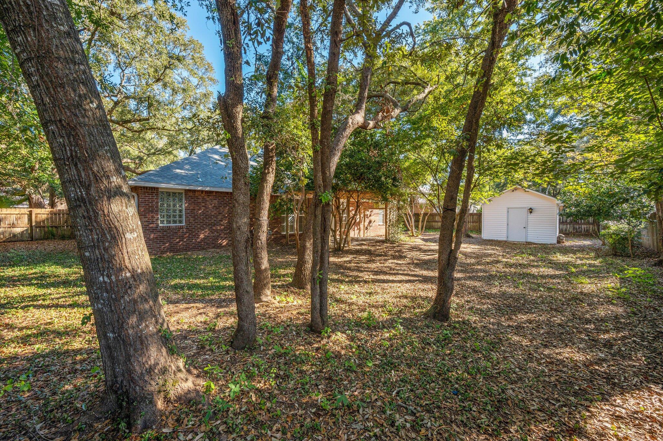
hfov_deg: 104.3
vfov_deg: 81.1
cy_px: 220
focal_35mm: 14
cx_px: 332
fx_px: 258
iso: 320
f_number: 9
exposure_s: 1/100
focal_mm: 14
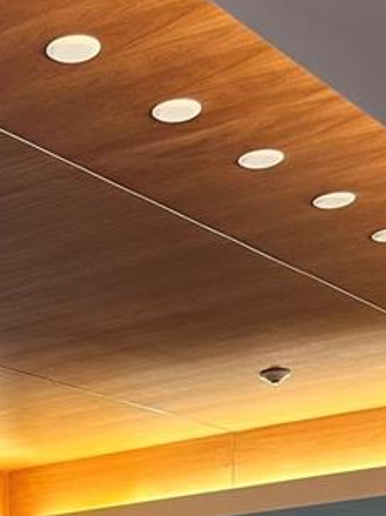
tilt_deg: -5.9
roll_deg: +0.5
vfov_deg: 17.9
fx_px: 1385
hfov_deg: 15.4
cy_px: 861
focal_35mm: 93
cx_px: -48
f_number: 1.78
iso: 125
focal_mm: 6.86
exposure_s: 1/120
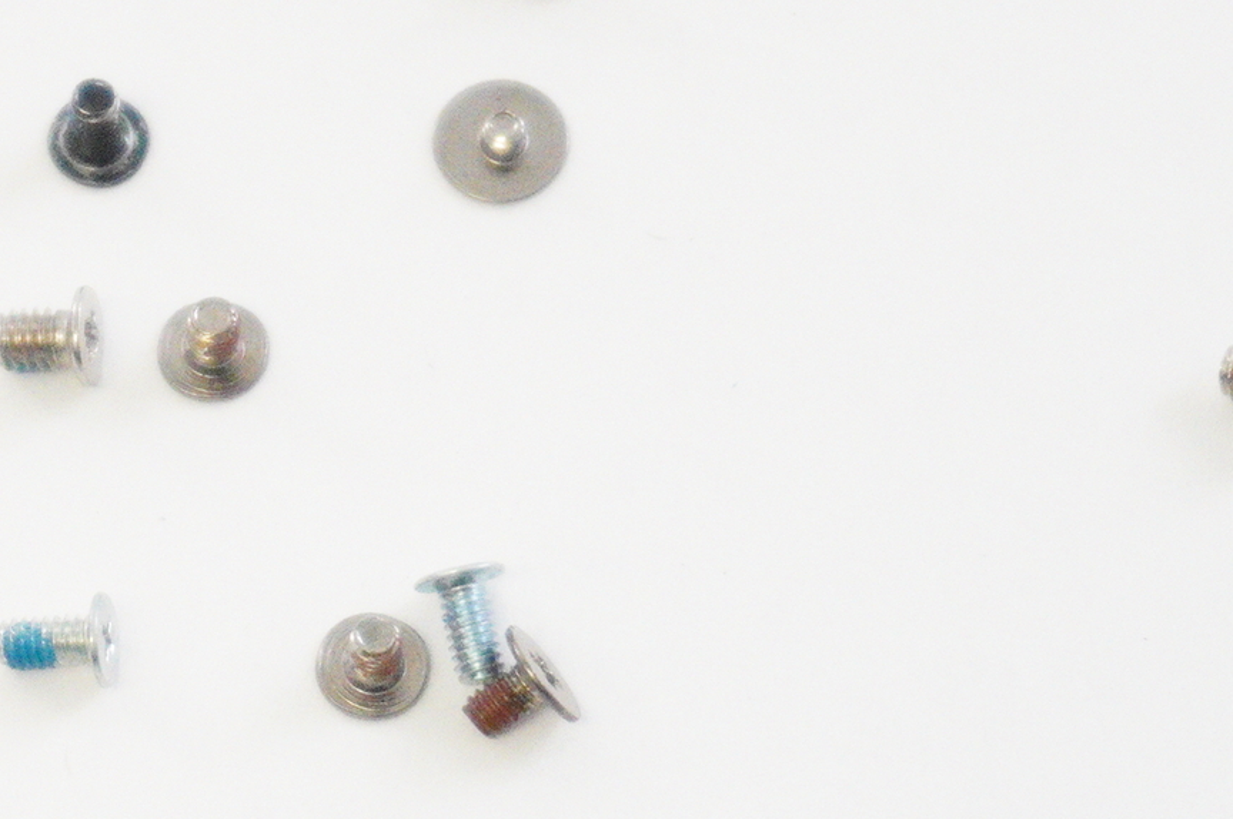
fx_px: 7424
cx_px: 91
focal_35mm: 217
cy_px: 492
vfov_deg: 6.3
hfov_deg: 9.4
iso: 6400
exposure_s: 1/250
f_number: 5.6
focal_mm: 50
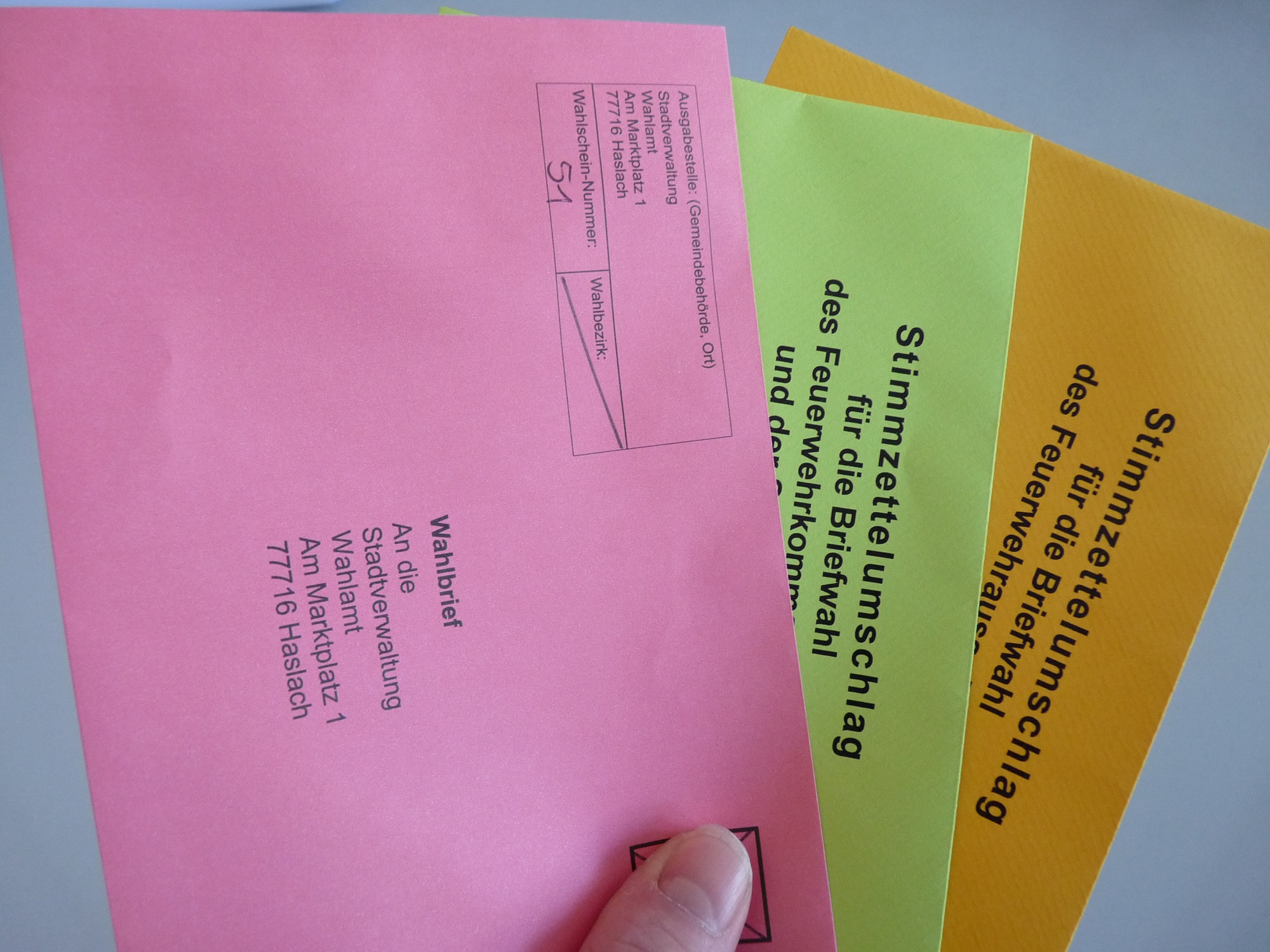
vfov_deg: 51.4
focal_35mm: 27
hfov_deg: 65.3
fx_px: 991
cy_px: 476
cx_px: 635
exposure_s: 1/30
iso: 250
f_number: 2.8
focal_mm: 4.8
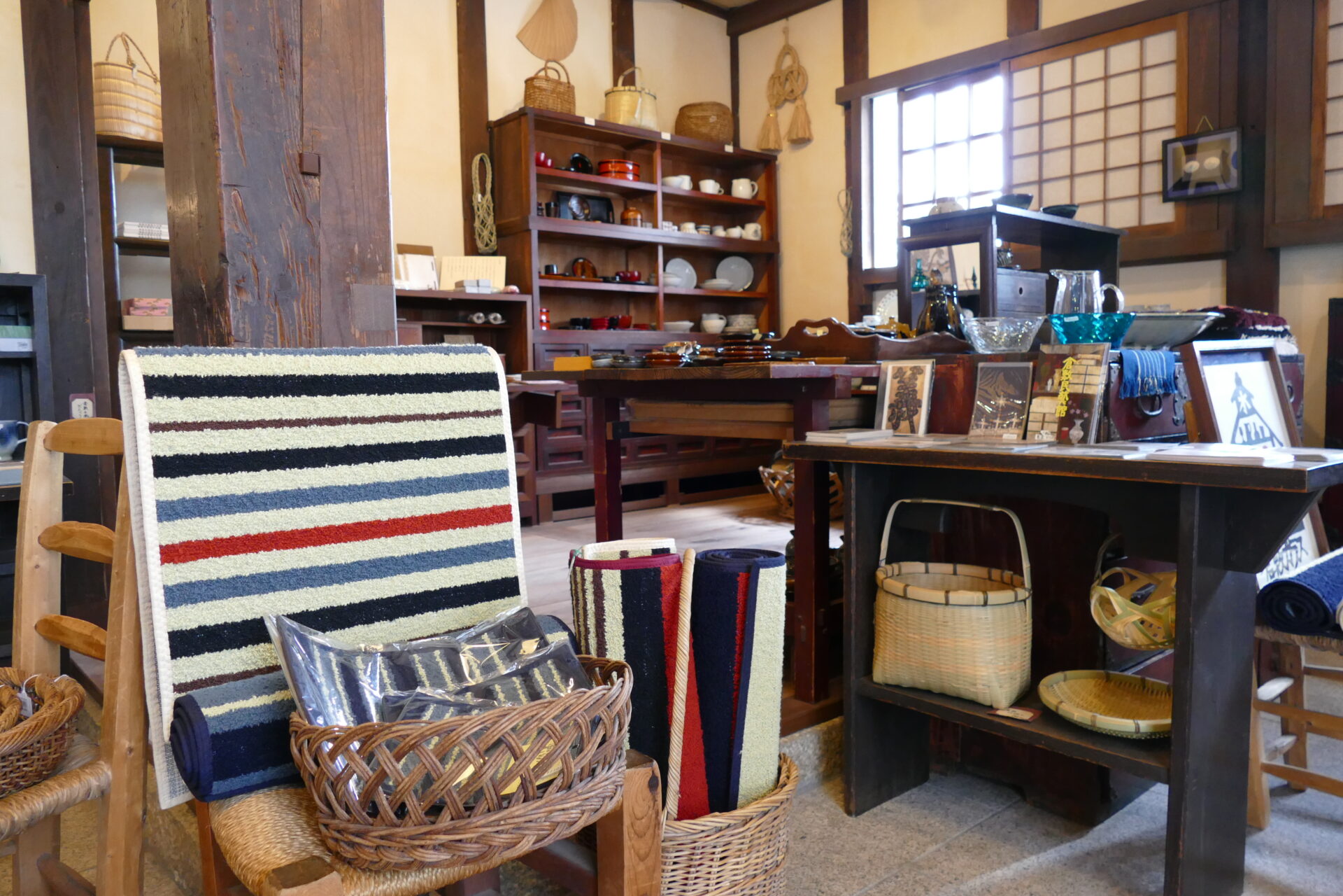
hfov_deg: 71.5
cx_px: 672
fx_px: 933
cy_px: 448
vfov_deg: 51.3
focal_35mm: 25
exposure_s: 1/60
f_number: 2.8
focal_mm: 9.12
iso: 1000
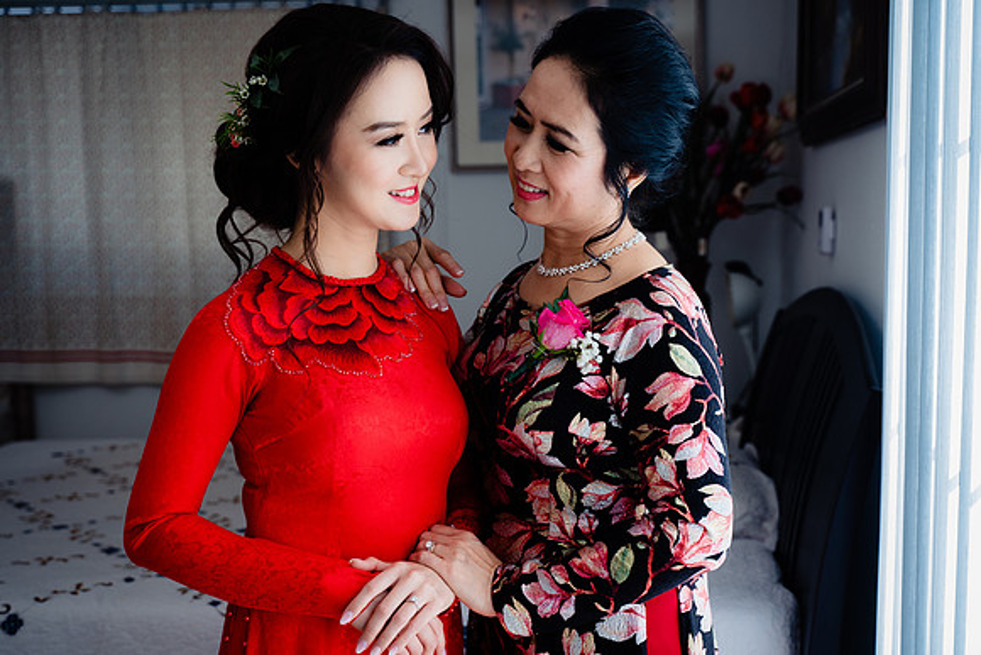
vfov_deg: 29.0
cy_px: 359
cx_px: 532
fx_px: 1263
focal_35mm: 46
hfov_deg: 42.4
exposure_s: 1/200
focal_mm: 42
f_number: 3.5
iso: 250
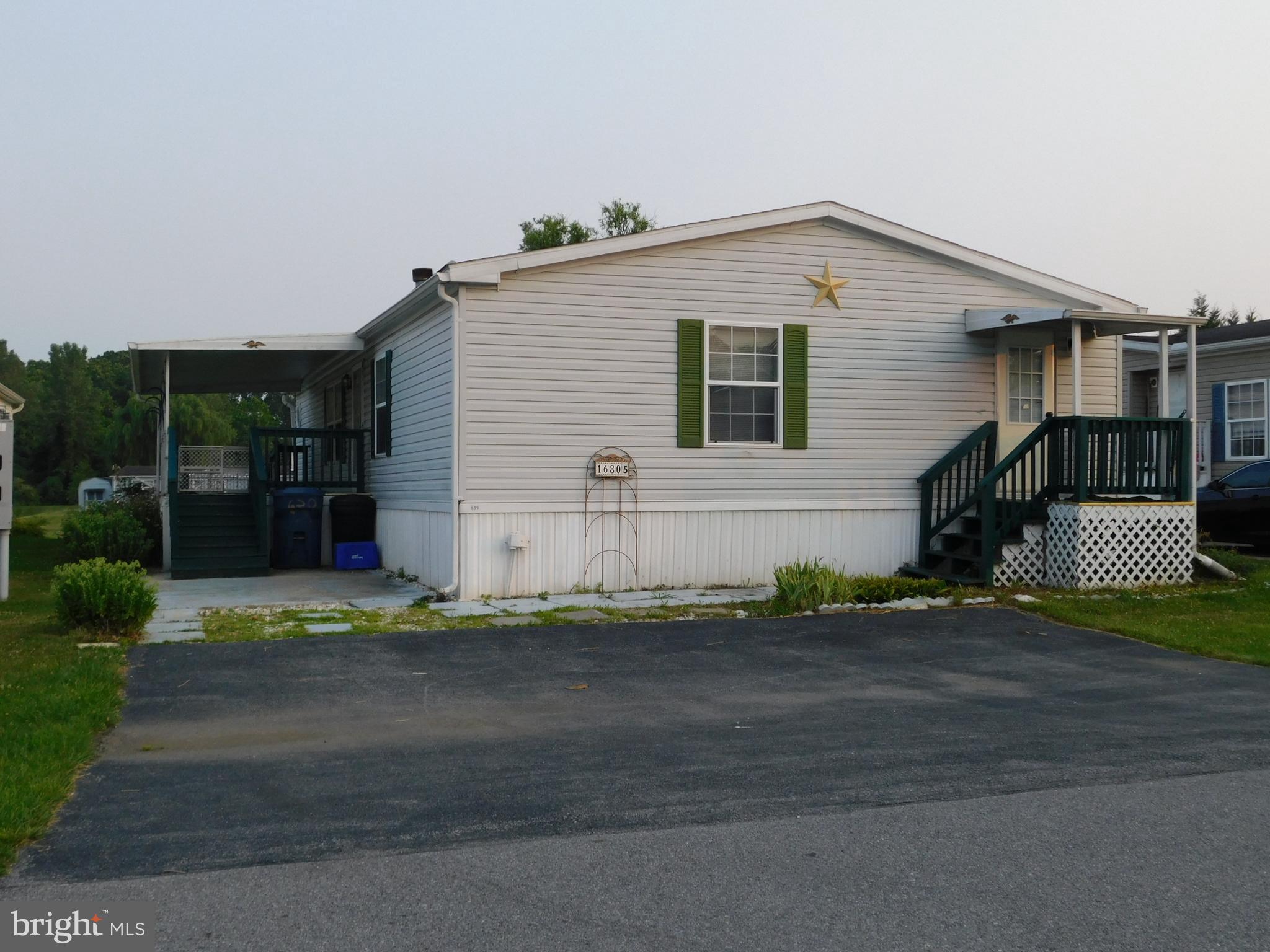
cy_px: 476
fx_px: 1321
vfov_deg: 39.7
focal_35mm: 36
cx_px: 635
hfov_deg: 51.4
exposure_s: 1/320
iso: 125
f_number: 3.5
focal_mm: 6.3
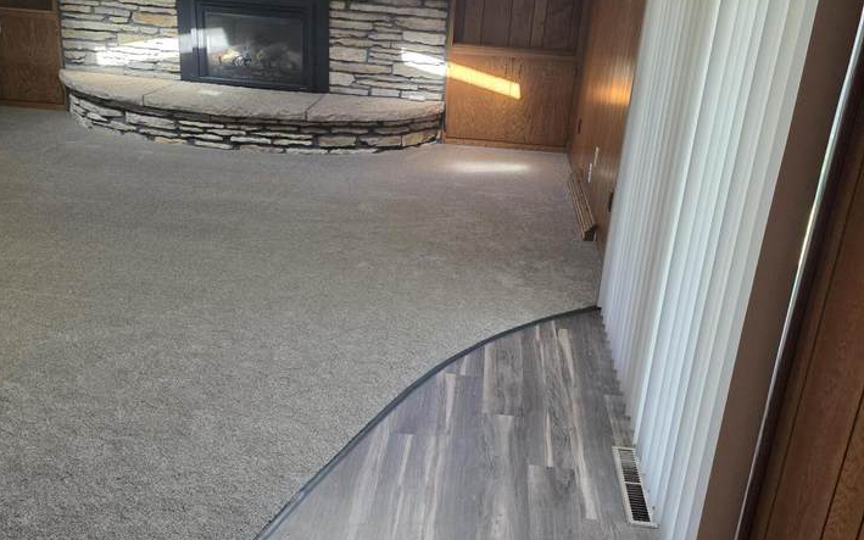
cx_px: 427
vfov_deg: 38.3
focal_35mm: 33
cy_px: 241
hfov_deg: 58.1
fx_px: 777
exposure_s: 1/120
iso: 200
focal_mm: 6.3
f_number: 1.7
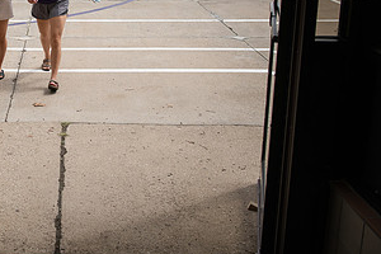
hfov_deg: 31.4
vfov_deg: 22.0
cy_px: 17
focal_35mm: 60
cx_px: 18
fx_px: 635
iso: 160
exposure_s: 1/800
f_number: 4.5
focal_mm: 31
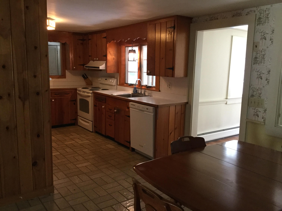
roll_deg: -2.3
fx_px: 253
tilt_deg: -8.6
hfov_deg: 58.4
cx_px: 141
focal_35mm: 31
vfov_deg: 45.4
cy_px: 106
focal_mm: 3.3
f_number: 2.4
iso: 200
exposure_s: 1/30
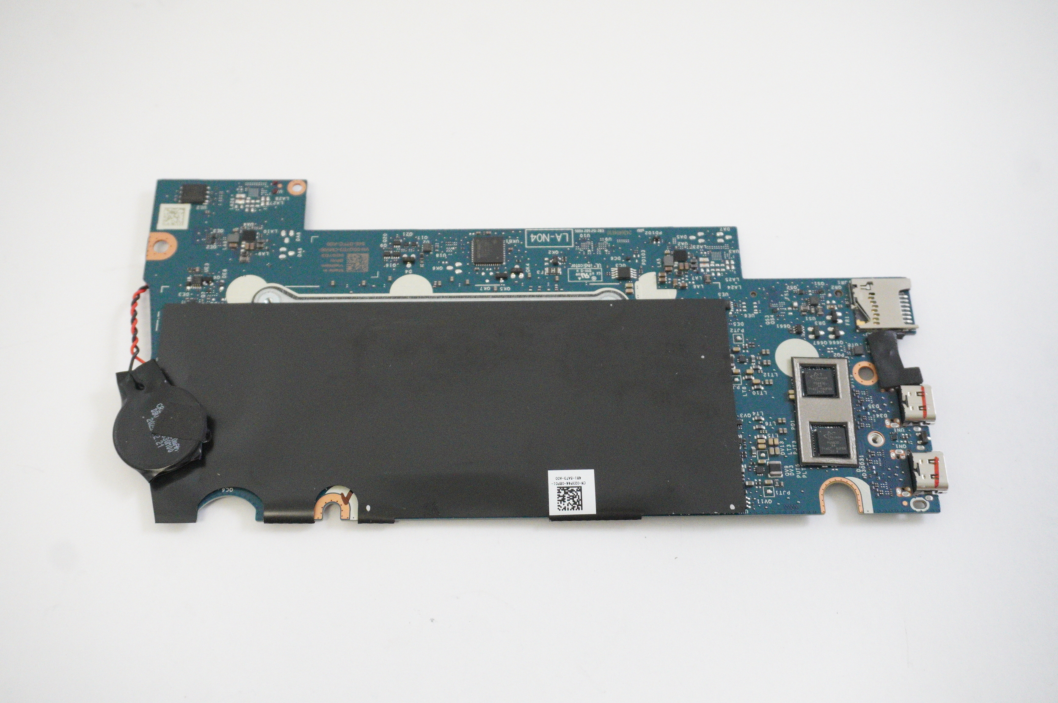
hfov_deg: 49.6
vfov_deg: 34.1
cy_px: 352
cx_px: 529
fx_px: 1145
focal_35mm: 39
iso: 6400
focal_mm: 26
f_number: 5.6
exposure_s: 1/250
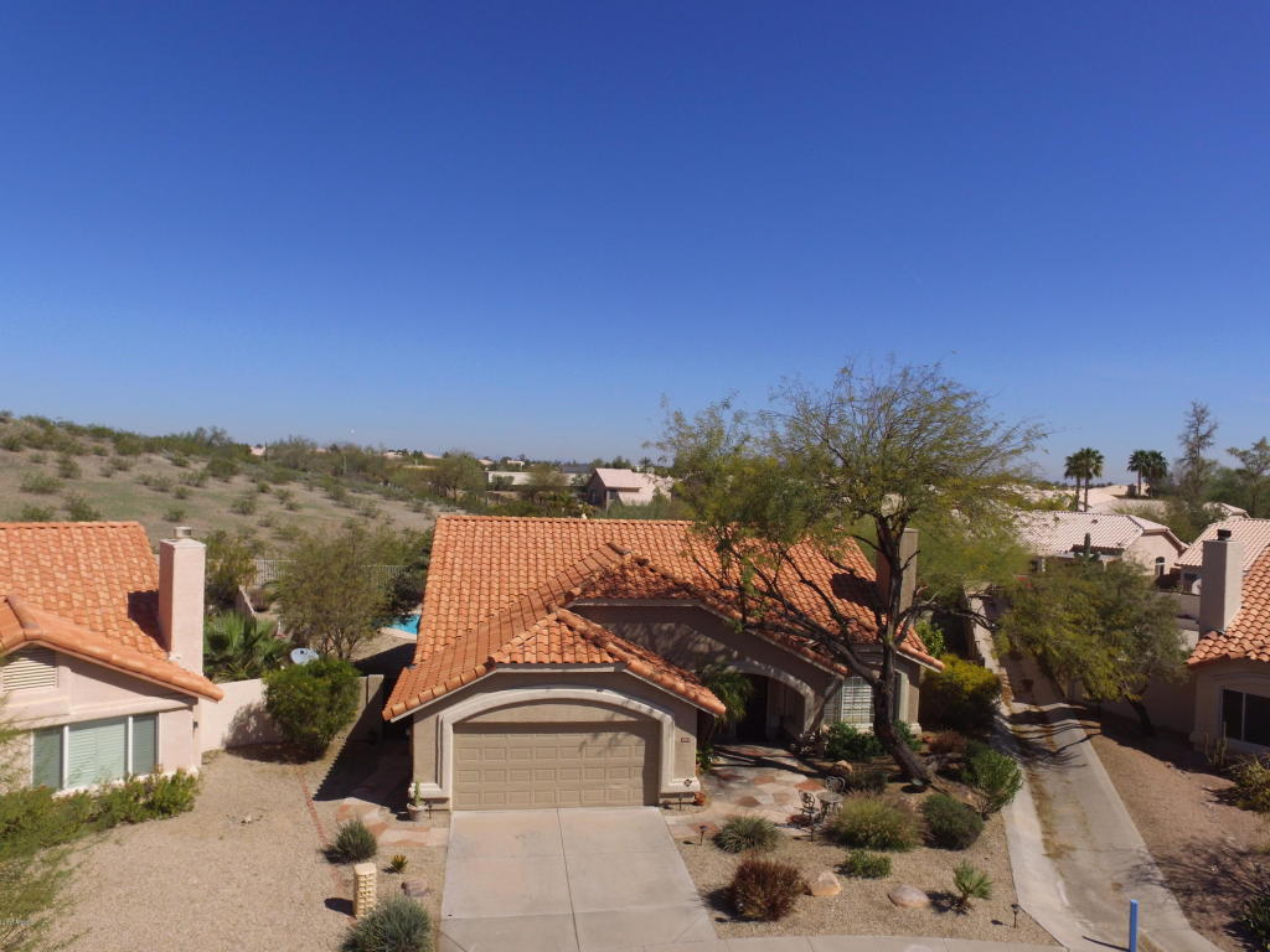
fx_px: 734
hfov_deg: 81.7
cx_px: 635
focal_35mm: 20
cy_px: 476
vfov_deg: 66.0
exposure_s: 1/2222
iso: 100
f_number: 2.8
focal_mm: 3.61
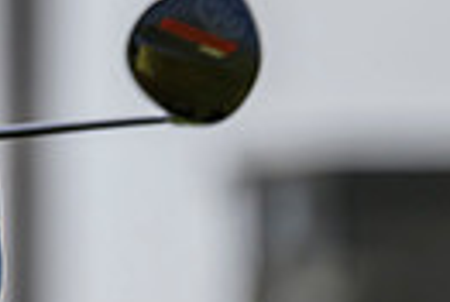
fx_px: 25771
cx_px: -607
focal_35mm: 2057
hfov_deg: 1.0
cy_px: -110
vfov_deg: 0.7
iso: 500
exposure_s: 1/4000
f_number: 4
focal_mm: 400
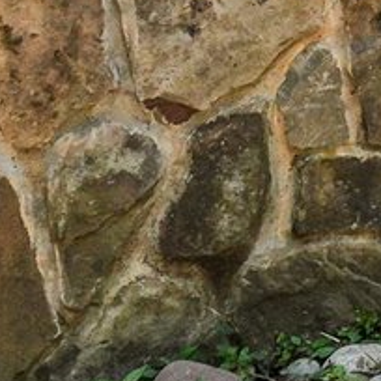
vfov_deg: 7.7
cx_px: 1518
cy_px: -632
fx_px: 2553
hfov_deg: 6.7
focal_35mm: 205
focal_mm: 16
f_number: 8
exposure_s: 1/320
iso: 200
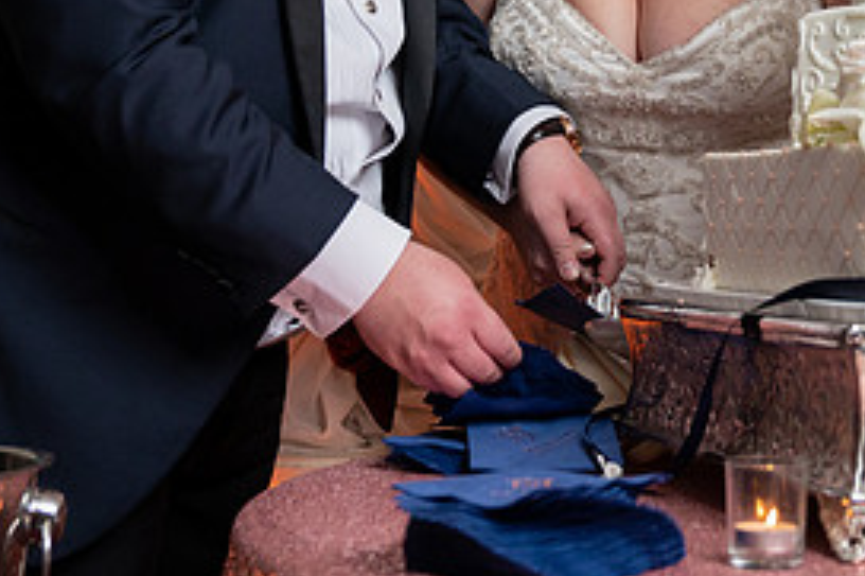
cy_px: -24
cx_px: 740
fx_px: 1897
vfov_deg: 16.8
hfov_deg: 25.1
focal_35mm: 79
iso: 1250
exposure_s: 1/200
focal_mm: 34
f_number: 4
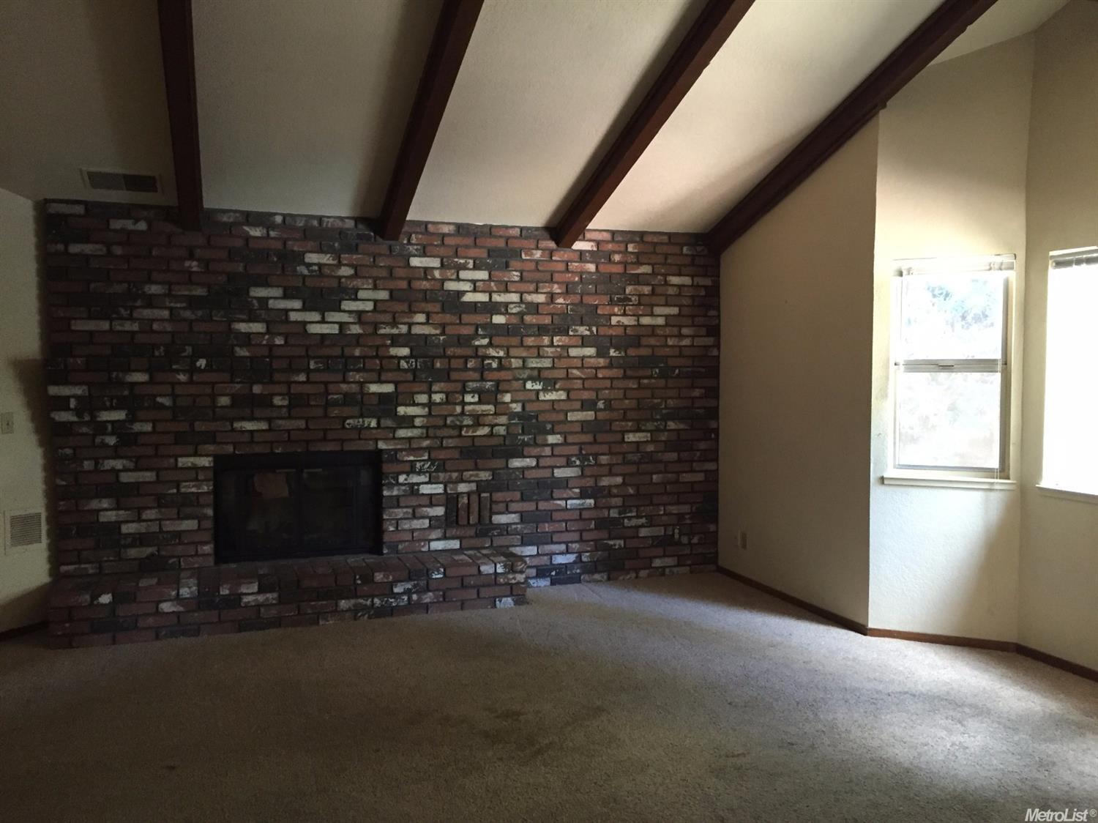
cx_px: 549
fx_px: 920
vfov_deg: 48.2
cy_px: 412
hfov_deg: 61.7
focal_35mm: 29
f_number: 2.2
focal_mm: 4.15
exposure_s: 1/17
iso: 250
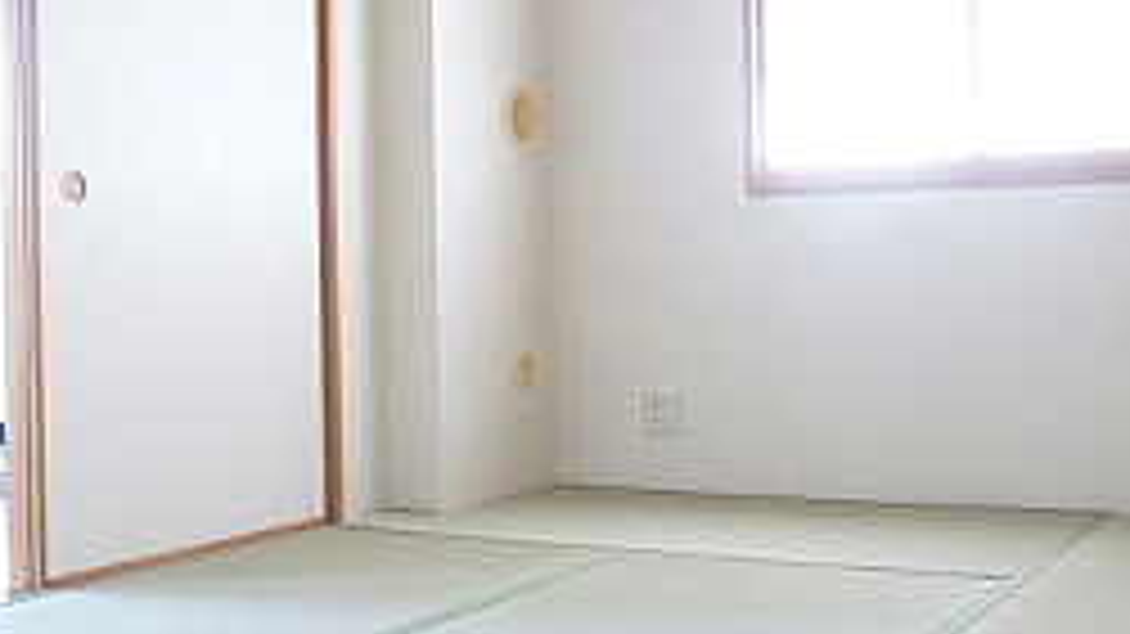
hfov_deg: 41.2
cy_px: 261
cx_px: 662
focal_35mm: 50
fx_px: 1498
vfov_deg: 23.9
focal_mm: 4.3
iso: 400
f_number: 2.5
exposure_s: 1/50
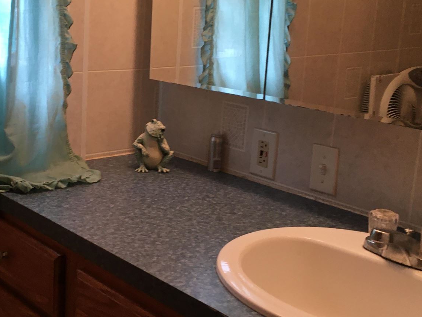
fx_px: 634
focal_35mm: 52
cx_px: 126
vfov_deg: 28.0
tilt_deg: -14.0
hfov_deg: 36.3
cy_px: 145
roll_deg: -2.3
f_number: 2.2
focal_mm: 4.15
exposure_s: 1/30
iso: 32
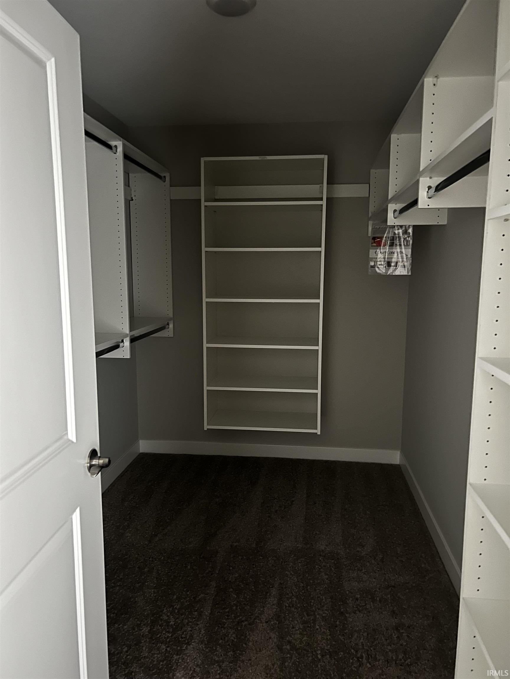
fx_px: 511
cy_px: 340
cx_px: 255
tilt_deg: -8.3
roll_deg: -0.6
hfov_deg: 53.1
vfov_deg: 67.3
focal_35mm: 26
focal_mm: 5.7
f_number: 1.5
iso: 1000
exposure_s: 1/15
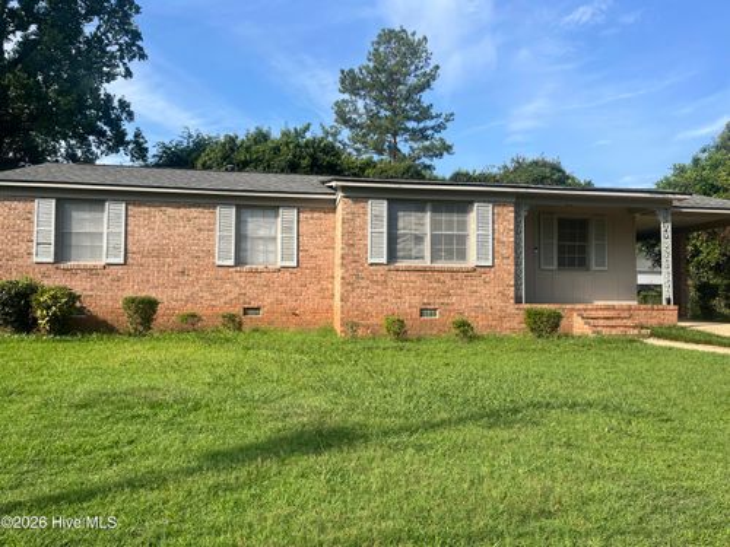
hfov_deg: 67.3
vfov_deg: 53.1
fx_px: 548
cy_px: 274
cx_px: 365
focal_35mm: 26
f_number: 1.6
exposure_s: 1/2268
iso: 50
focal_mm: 5.1
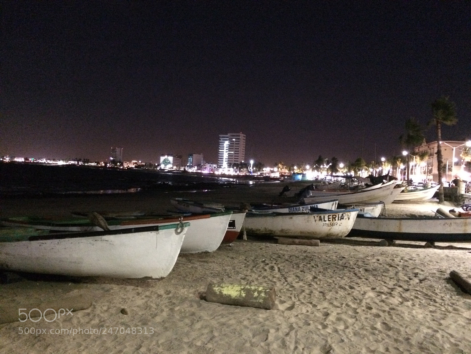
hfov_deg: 61.7
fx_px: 395
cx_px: 236
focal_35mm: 29
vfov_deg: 48.2
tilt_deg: -0.6
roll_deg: -3.5
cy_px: 177
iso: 2000
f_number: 2.2
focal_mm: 4.15
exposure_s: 1/15
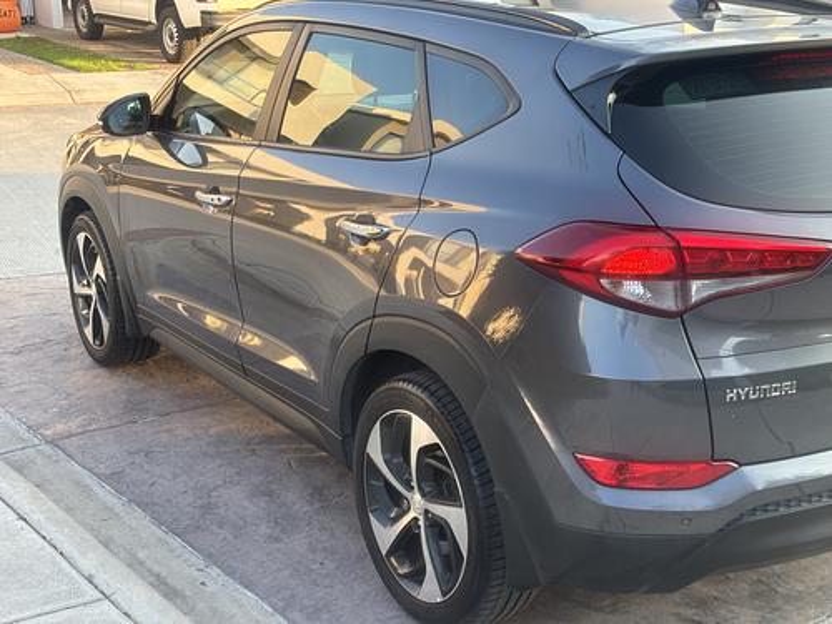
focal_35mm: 52
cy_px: 312
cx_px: 416
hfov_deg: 36.8
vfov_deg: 28.0
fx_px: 1250
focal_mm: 5.96
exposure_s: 1/148
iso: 50
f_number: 1.6
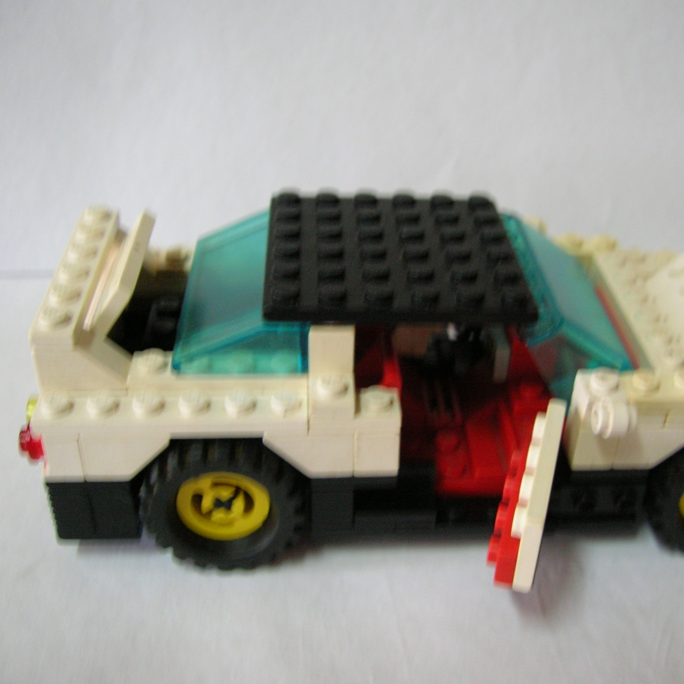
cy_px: 344
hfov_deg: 40.6
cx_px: 433
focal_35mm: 41
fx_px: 917
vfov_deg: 40.9
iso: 100
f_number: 2.9
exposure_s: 1/6.2
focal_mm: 5.7
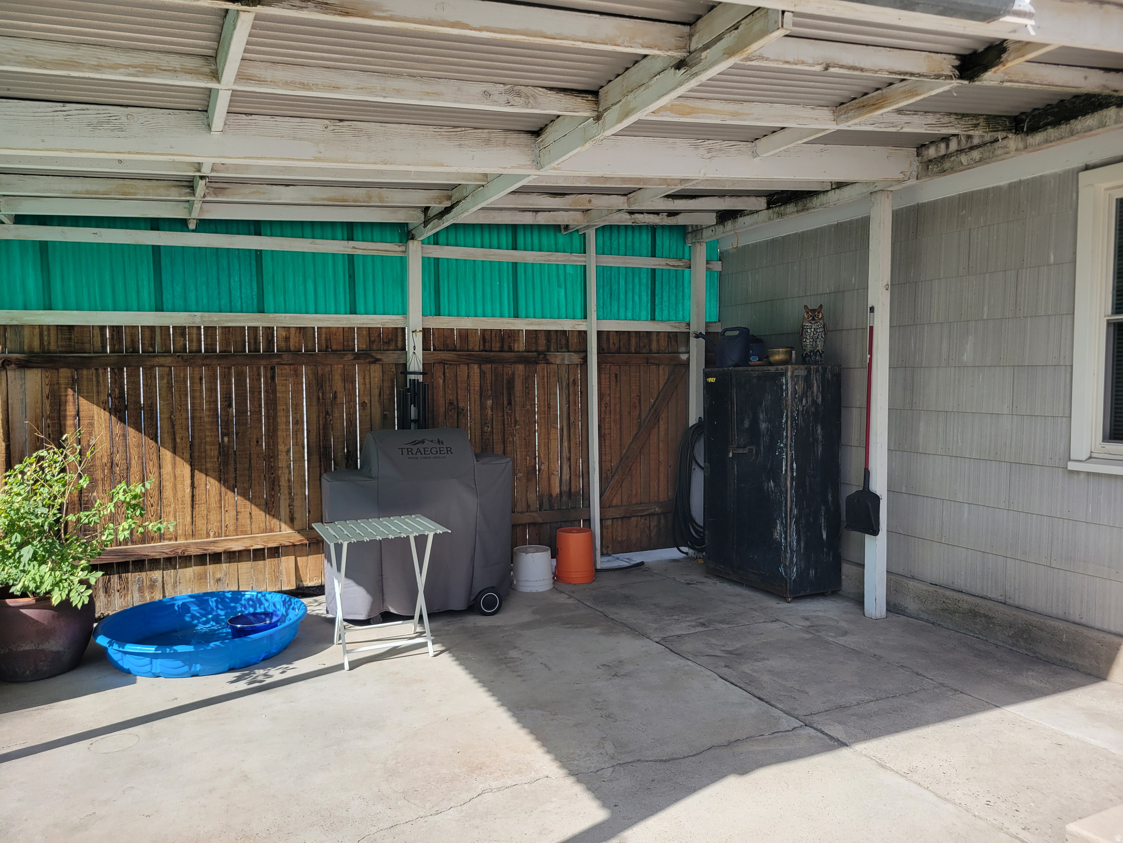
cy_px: 422
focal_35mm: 26
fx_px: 843
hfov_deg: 67.3
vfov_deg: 53.1
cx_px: 562
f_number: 1.8
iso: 40
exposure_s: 1/1047
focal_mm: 5.4
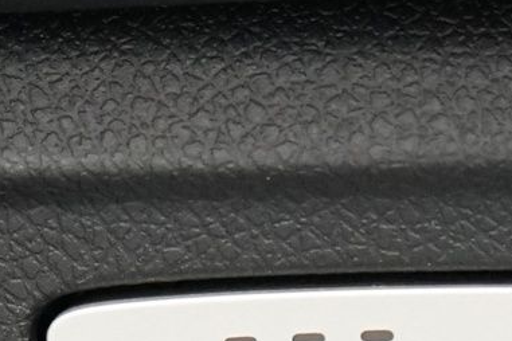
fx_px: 3456
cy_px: 360
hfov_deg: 8.4
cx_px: 535
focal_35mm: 243
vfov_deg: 5.6
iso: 2500
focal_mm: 37
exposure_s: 1/60
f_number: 4
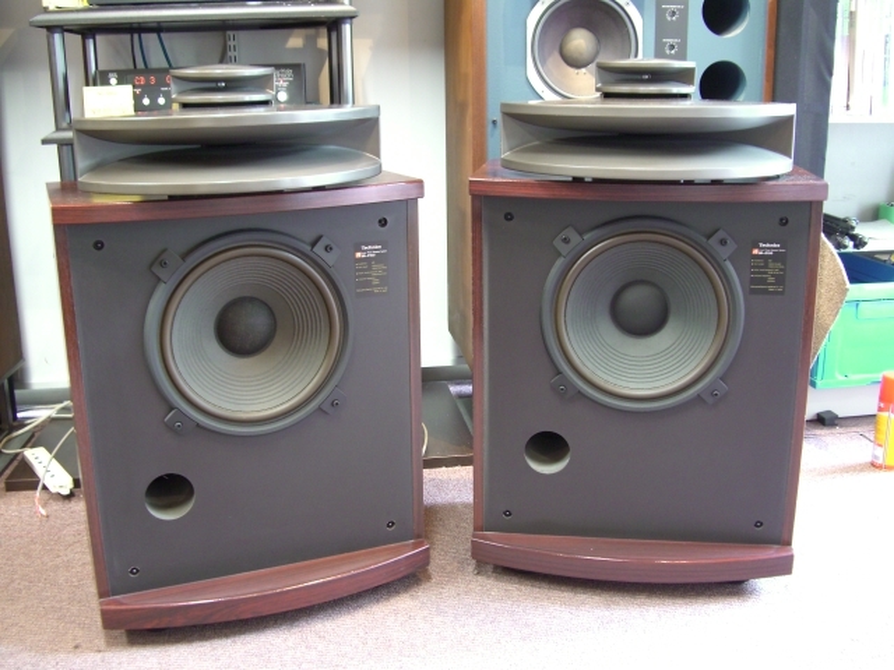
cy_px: 335
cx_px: 447
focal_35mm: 38
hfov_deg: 49.0
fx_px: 981
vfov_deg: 37.7
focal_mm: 7.9
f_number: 2.8
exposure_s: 1/4
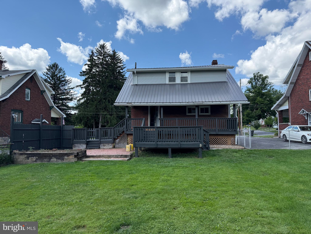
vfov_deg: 56.8
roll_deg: -0.1
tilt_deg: +4.2
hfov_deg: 71.6
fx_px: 216
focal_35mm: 24
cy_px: 117
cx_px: 156
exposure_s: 1/3279
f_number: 1.78
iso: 100
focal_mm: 6.76
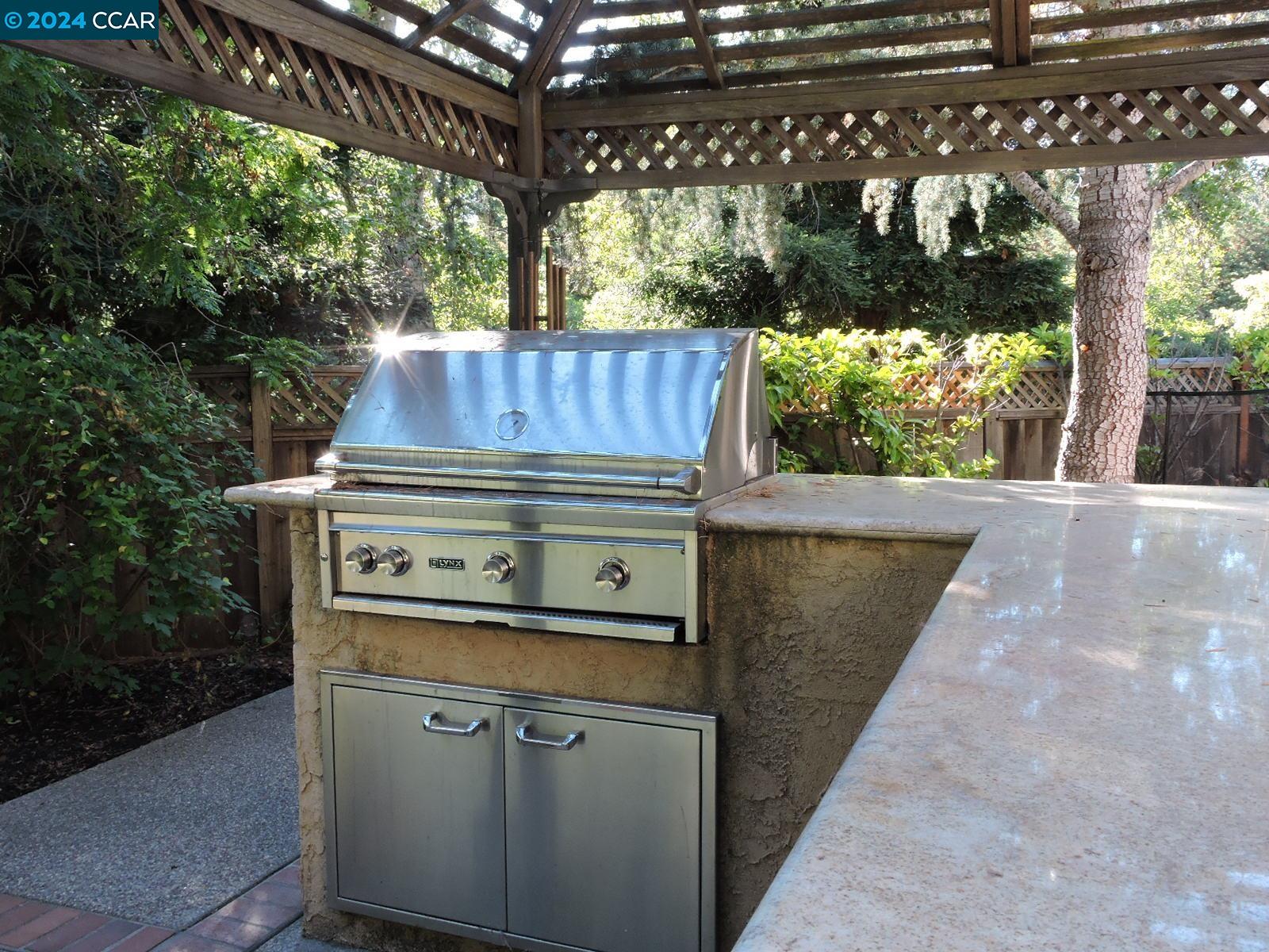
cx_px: 634
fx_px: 1100
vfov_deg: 46.8
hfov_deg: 60.0
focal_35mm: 30
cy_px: 476
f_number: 5
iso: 140
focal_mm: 5.4
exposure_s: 1/30
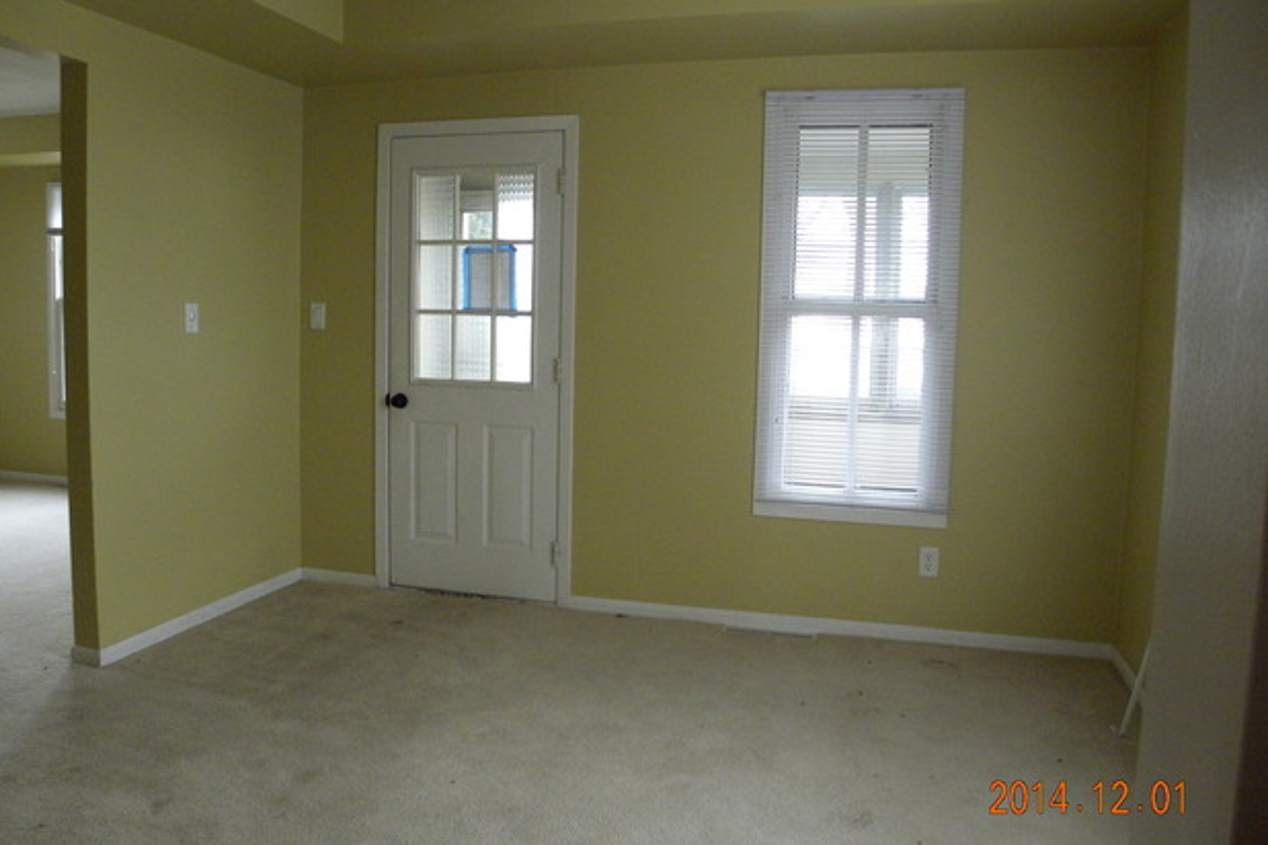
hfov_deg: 65.5
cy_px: 408
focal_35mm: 28
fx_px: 986
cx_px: 613
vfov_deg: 46.4
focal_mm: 4.6
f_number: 2.8
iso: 385
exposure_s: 1/67.8
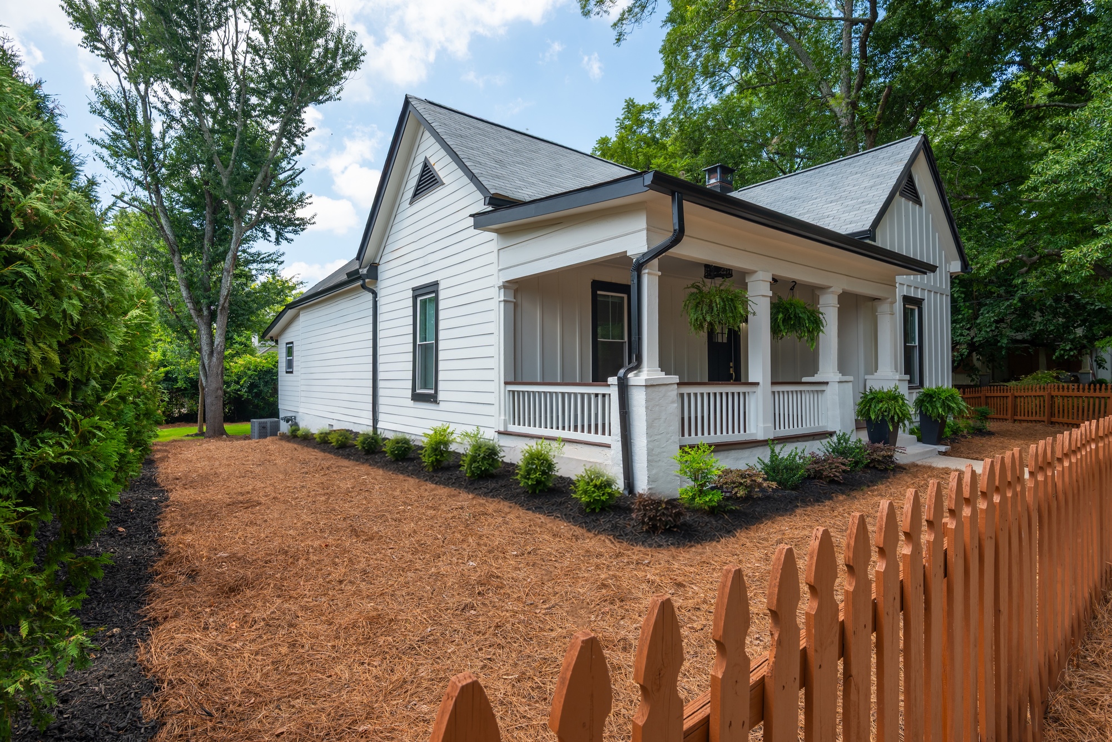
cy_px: 371
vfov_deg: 67.4
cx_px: 556
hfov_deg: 90.0
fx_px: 556
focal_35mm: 18
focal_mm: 18
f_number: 10
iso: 125
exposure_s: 1/80
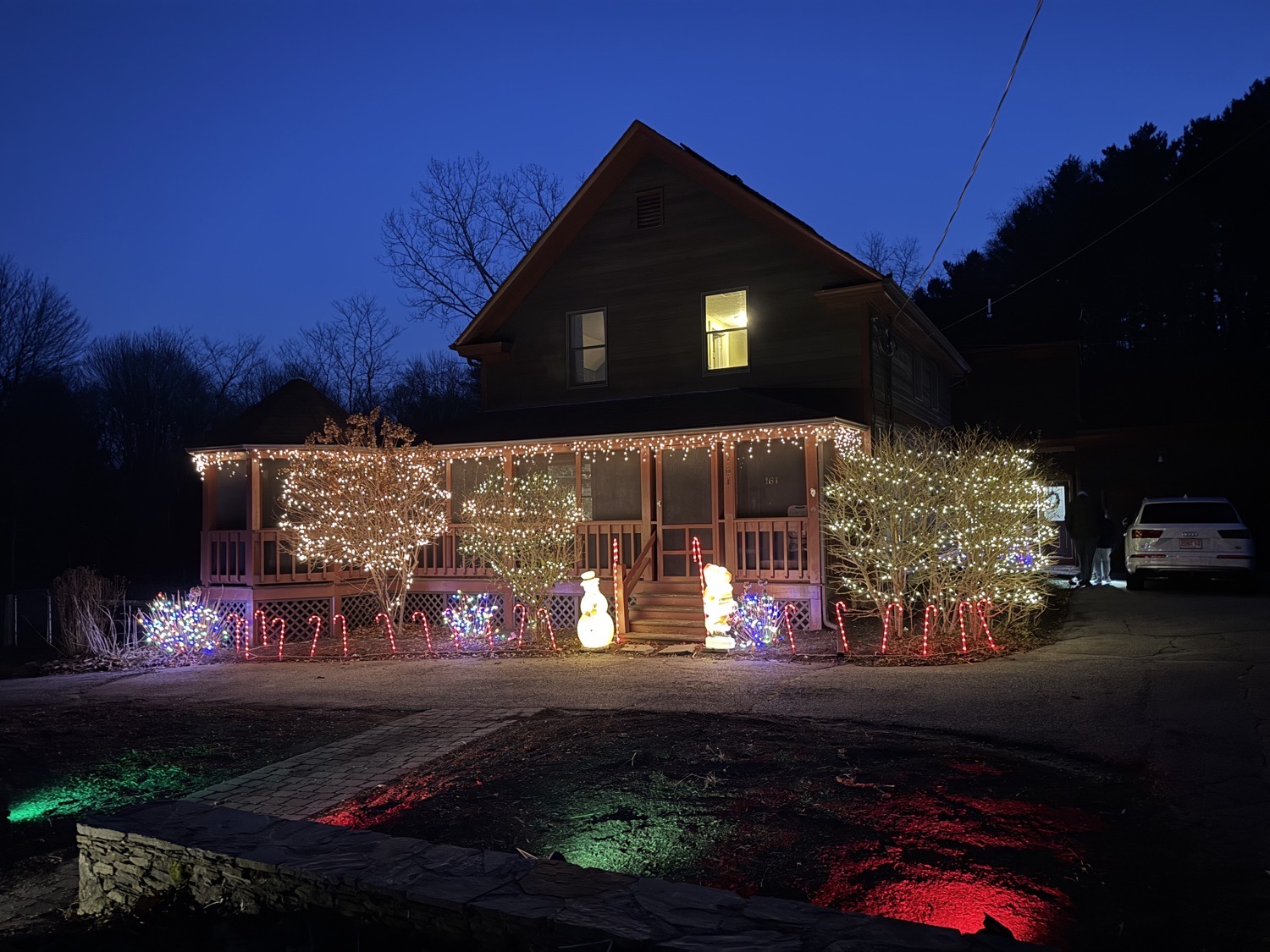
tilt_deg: +2.4
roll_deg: +1.2
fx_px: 881
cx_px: 635
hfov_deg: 71.6
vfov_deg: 56.8
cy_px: 476
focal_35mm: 24
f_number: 1.78
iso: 1000
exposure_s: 1/12
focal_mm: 6.76
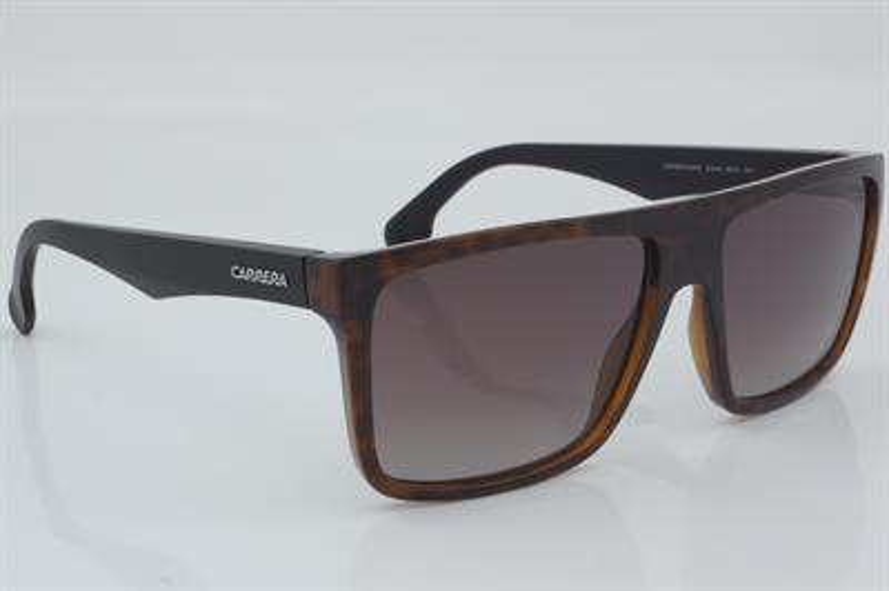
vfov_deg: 16.5
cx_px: 444
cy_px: 296
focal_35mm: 82
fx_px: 2036
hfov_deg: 24.6
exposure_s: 1/4
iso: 100
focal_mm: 55
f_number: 32
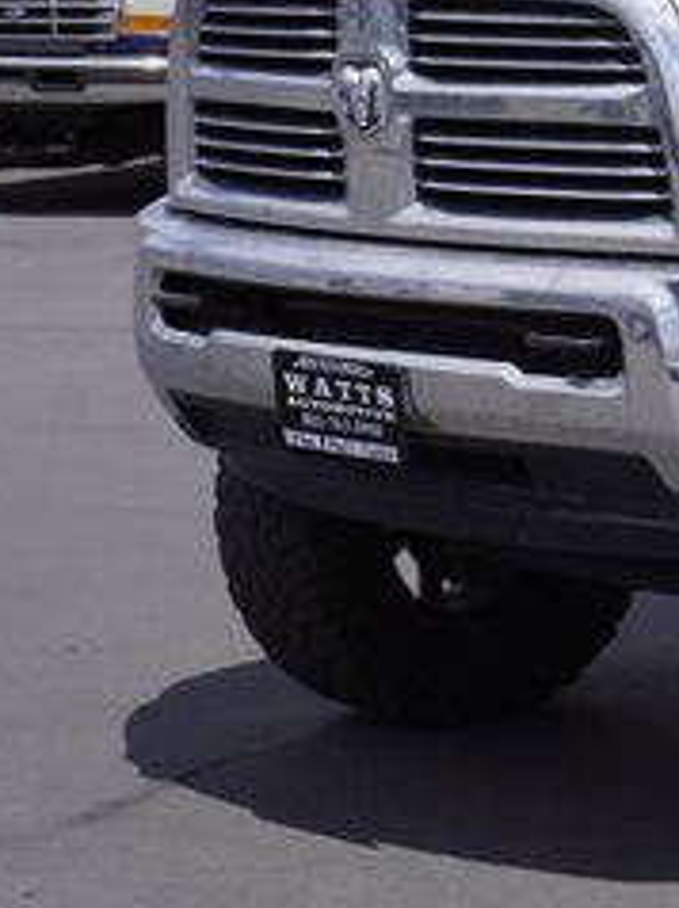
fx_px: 3361
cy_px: 229
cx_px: 1171
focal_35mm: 128
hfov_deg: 10.9
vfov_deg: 15.3
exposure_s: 1/200
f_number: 11
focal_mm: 33
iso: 100
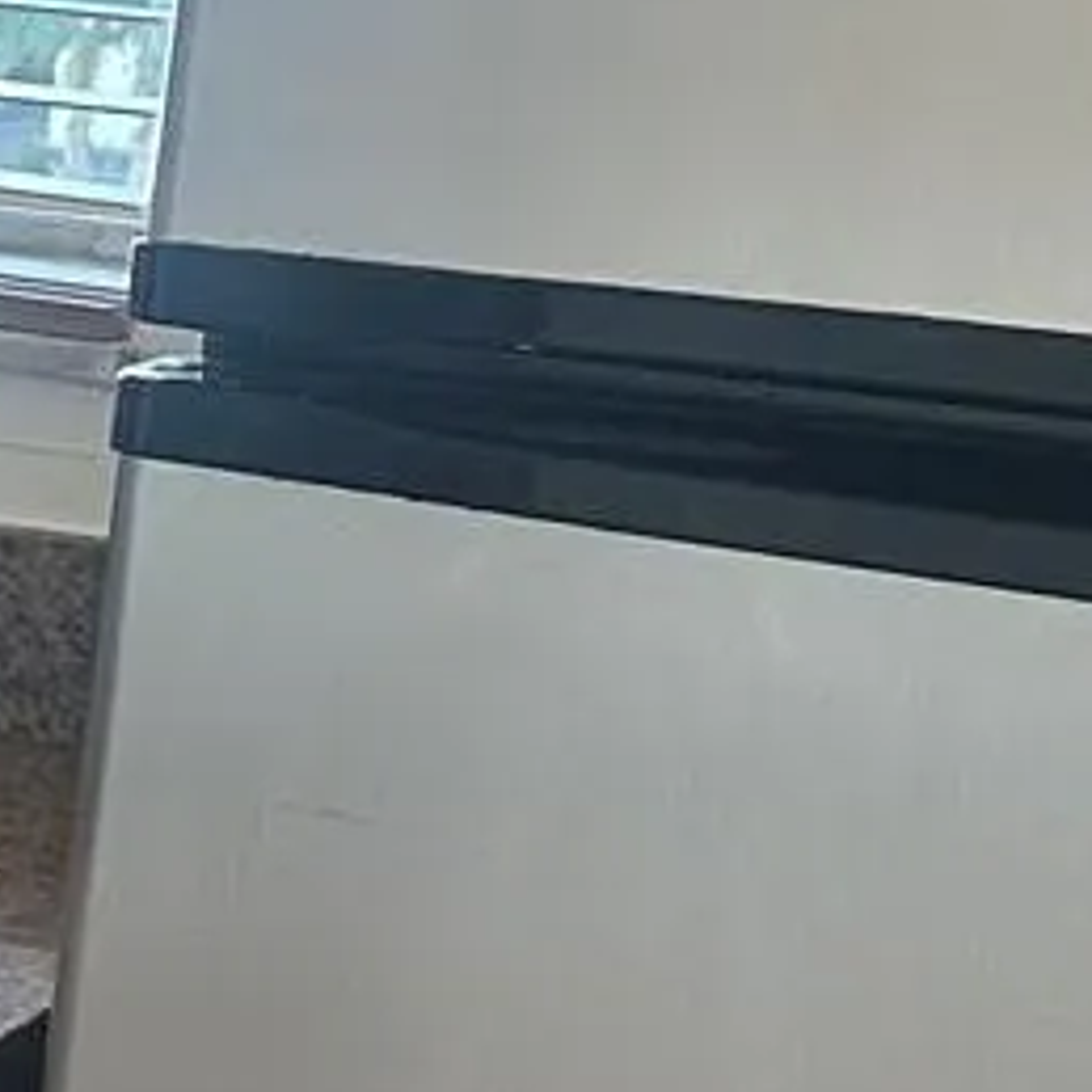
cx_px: -822
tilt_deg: -14.5
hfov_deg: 12.3
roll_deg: -4.6
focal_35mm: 131
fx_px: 4675
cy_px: 839
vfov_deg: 13.3
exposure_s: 1/61
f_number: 1.78
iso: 250
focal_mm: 6.86
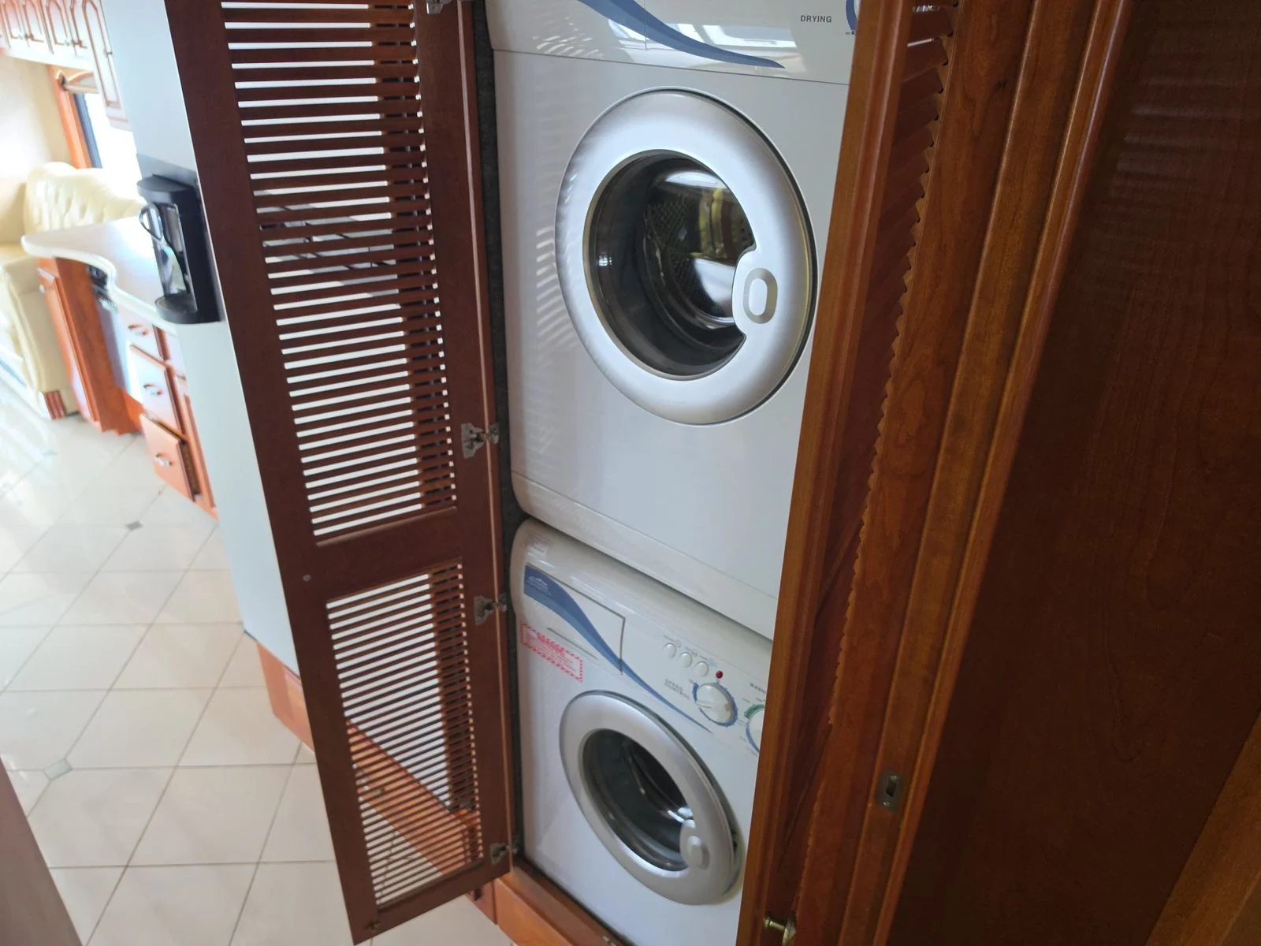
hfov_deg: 73.9
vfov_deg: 58.9
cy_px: 473
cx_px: 630
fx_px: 838
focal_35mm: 23
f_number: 1.4
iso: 165
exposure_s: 1/30
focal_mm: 6.5
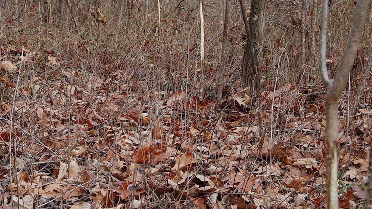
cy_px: 77
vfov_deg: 16.1
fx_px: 738
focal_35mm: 75
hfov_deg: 28.2
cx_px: 134
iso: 200
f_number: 6.3
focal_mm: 31
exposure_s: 1/160
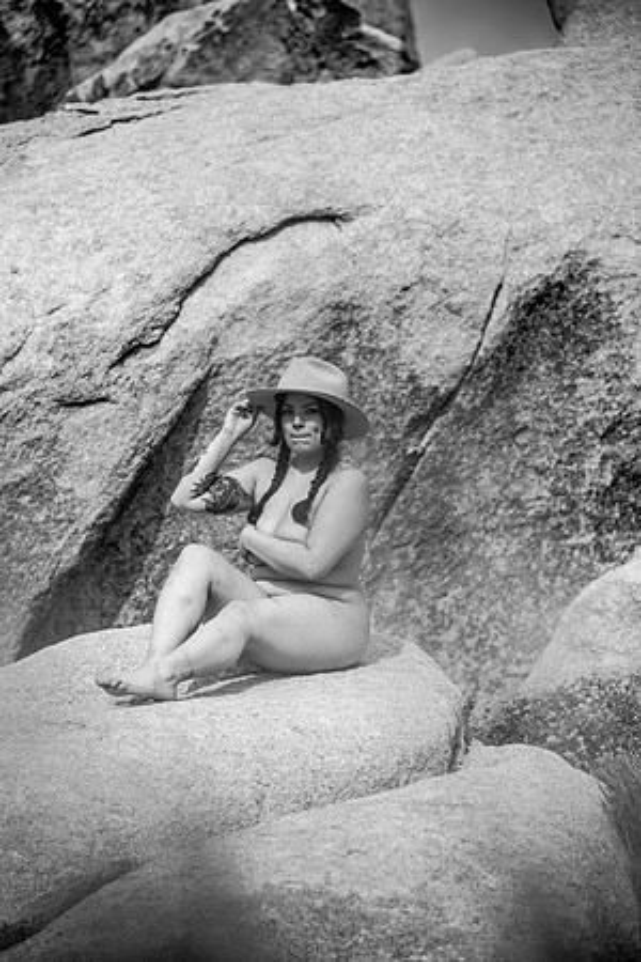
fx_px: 3205
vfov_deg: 17.1
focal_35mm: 120
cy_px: 481
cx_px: 320
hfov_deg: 11.4
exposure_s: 1/1600
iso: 100
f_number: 4
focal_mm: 120
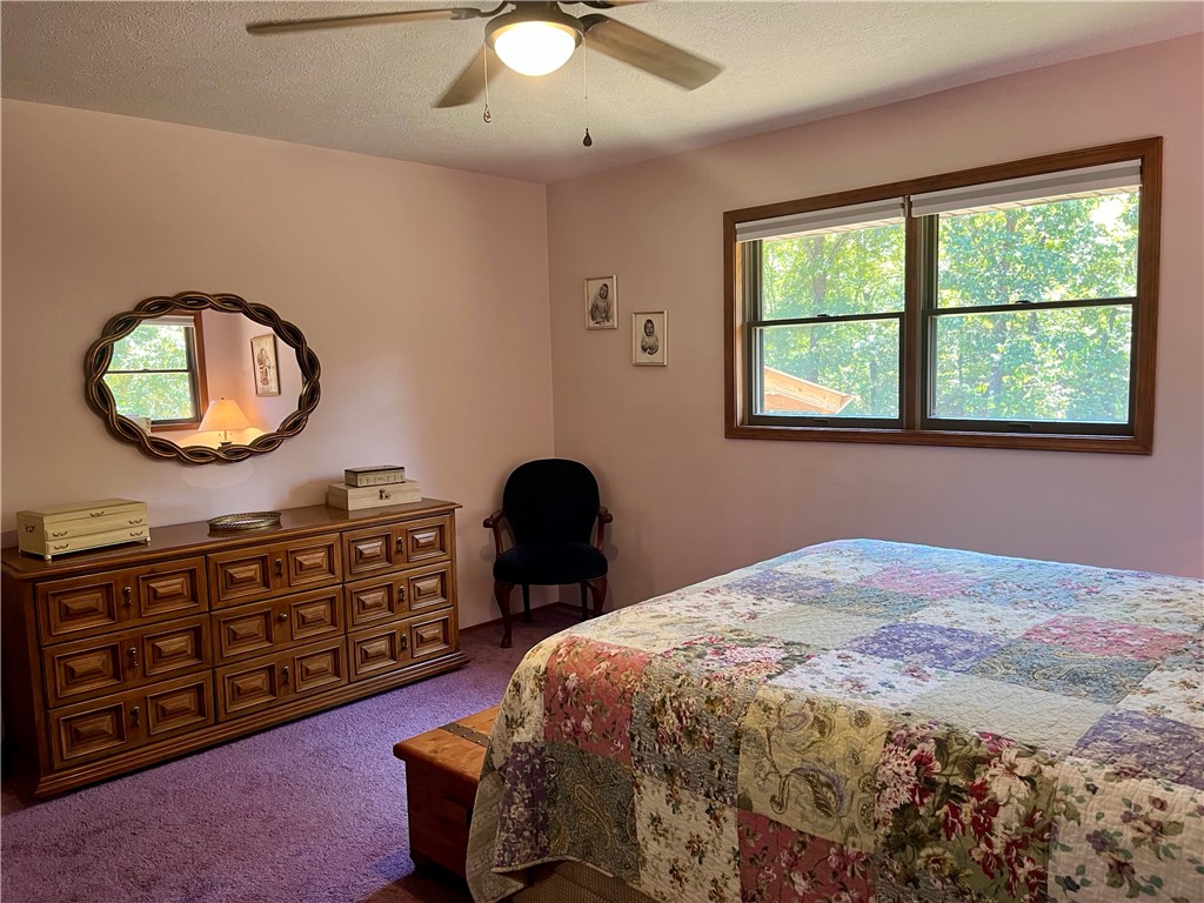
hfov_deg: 67.3
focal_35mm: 26
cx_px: 602
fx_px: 904
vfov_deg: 53.1
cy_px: 452
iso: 125
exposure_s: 1/60
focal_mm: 5.1
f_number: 1.6
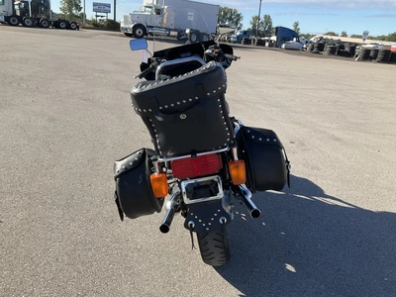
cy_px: 148
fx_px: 332
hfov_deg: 61.7
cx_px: 198
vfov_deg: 48.2
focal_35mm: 29
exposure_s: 1/944
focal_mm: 3
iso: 25
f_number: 1.8
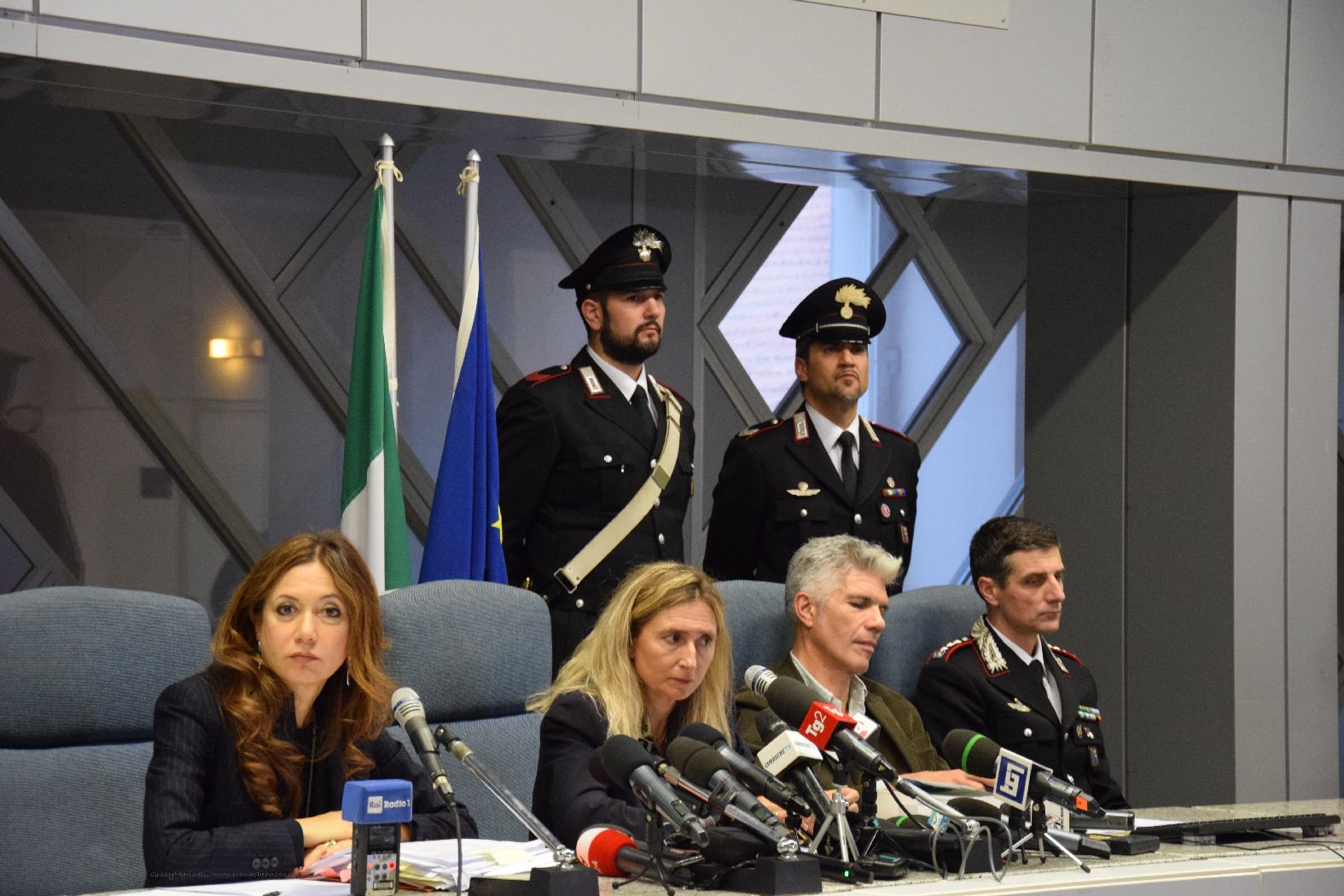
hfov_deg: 19.5
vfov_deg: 13.0
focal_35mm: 105
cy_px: 448
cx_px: 672
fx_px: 3920
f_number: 5.3
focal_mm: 70
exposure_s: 1/60
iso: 2800
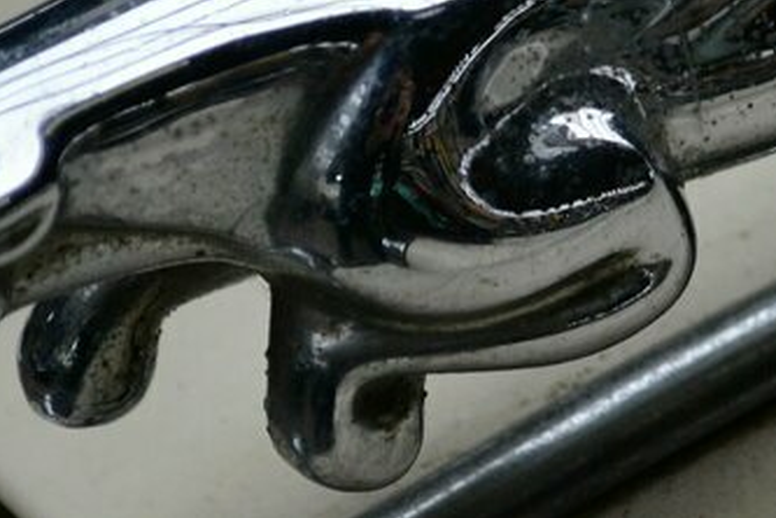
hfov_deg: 9.5
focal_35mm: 216
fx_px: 4656
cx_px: 755
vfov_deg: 6.4
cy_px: 140
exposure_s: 1/125
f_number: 5.6
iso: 320
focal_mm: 40
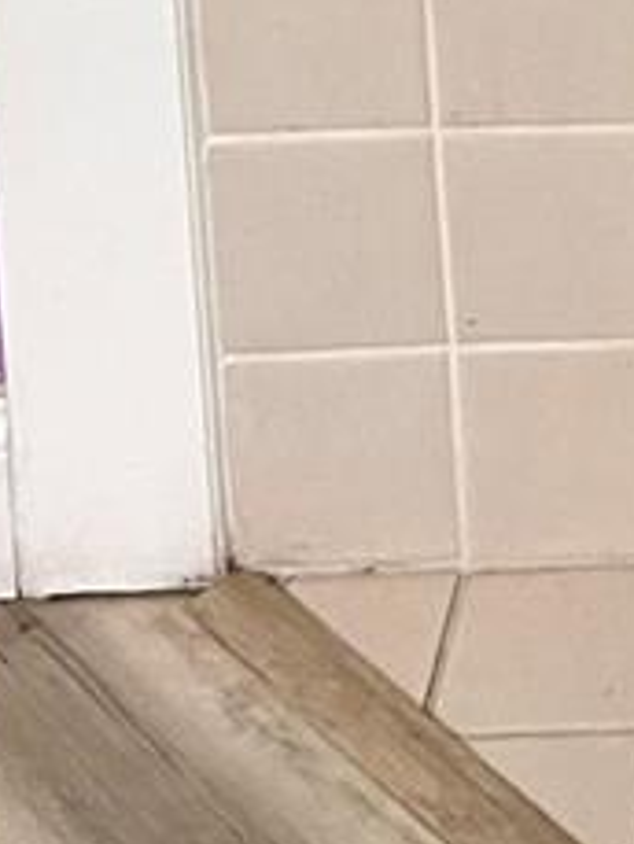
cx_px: 1194
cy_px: -1165
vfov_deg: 11.8
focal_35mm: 136
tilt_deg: -6.2
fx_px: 3318
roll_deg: +1.6
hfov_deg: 10.2
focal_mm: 5.7
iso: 400
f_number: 1.5
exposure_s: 1/40
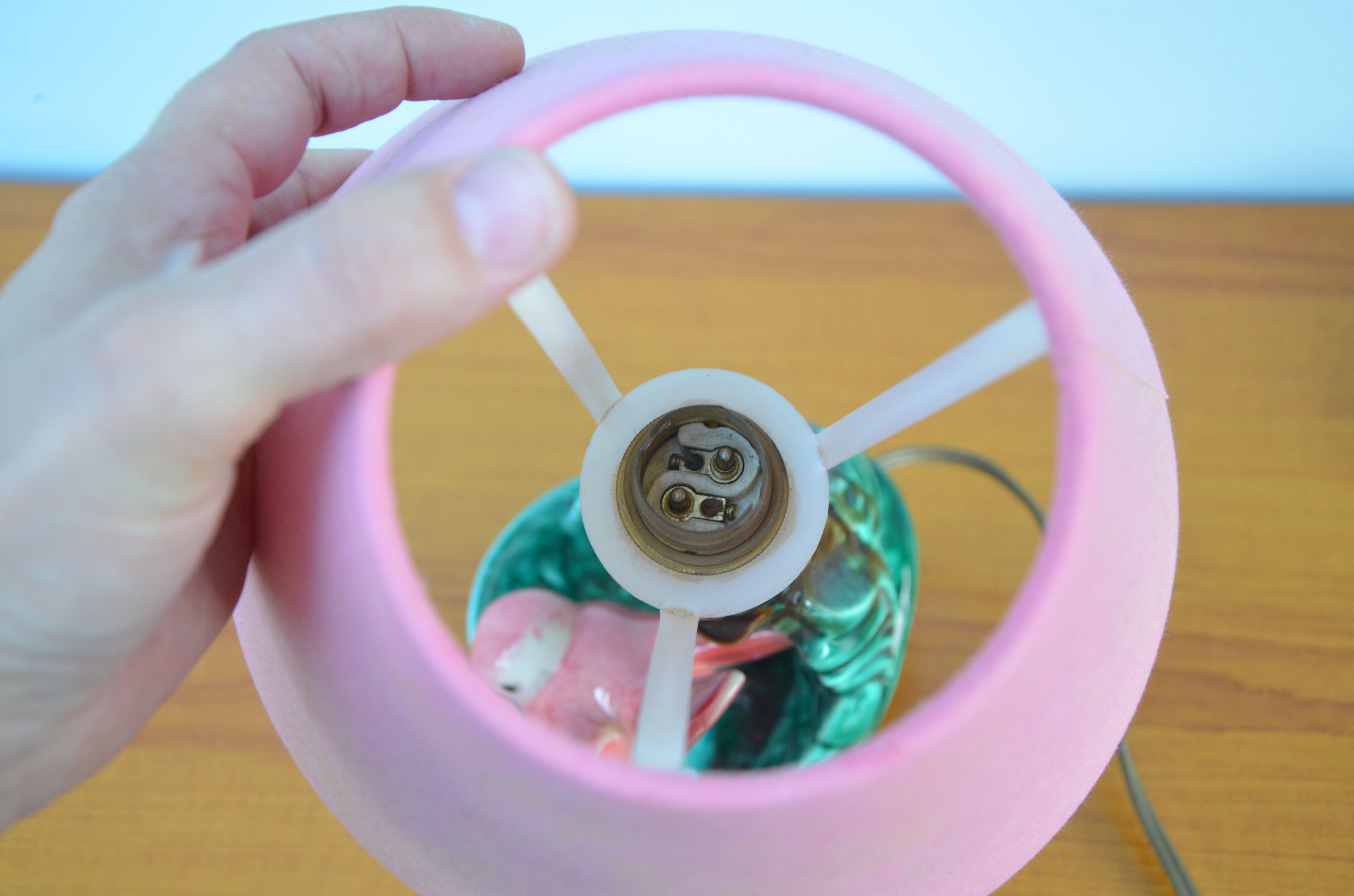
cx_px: 677
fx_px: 1970
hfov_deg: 37.9
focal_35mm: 52
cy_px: 448
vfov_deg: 25.6
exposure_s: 1/60
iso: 800
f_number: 5
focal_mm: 35
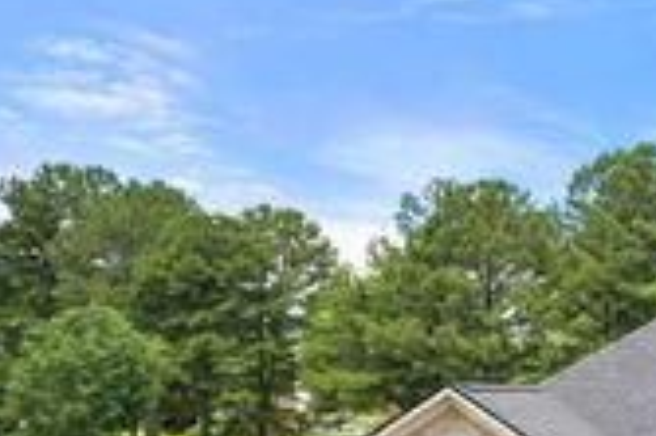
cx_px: 817
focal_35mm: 66
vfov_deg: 18.8
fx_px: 1201
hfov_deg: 26.6
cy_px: 599
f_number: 2.8
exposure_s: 1/500
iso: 100
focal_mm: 8.38
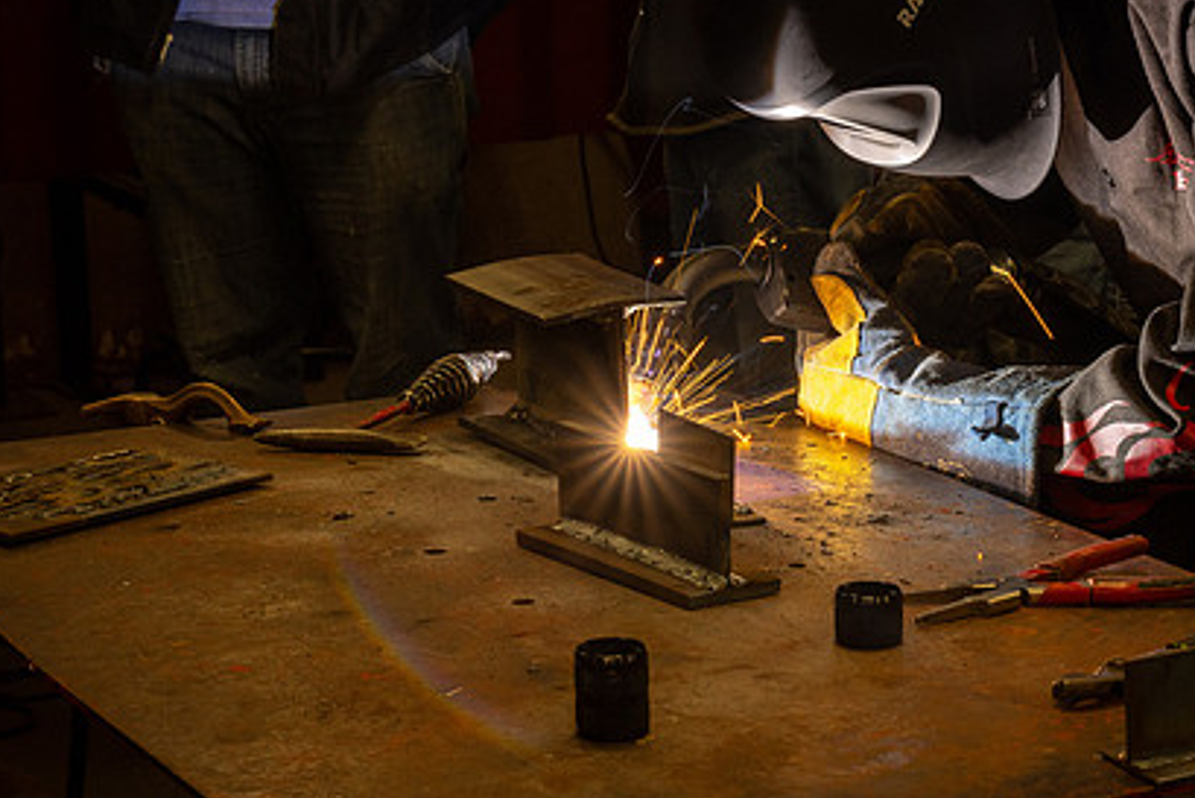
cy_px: 335
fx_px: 3818
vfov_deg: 11.9
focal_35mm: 115
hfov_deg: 17.8
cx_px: 739
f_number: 16
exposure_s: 1/40
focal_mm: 81
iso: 320
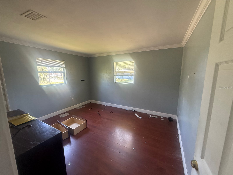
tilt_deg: -8.5
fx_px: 94
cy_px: 88
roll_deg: +0.3
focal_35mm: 14
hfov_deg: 102.1
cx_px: 116
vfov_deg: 85.7
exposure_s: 1/90
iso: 320
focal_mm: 2.22
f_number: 2.2
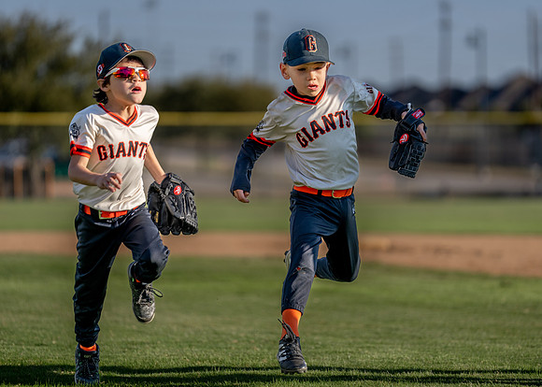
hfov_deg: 9.5
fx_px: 3256
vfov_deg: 6.8
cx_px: 292
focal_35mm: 212
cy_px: 192
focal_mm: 200
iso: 100
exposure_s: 1/2000
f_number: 2.8
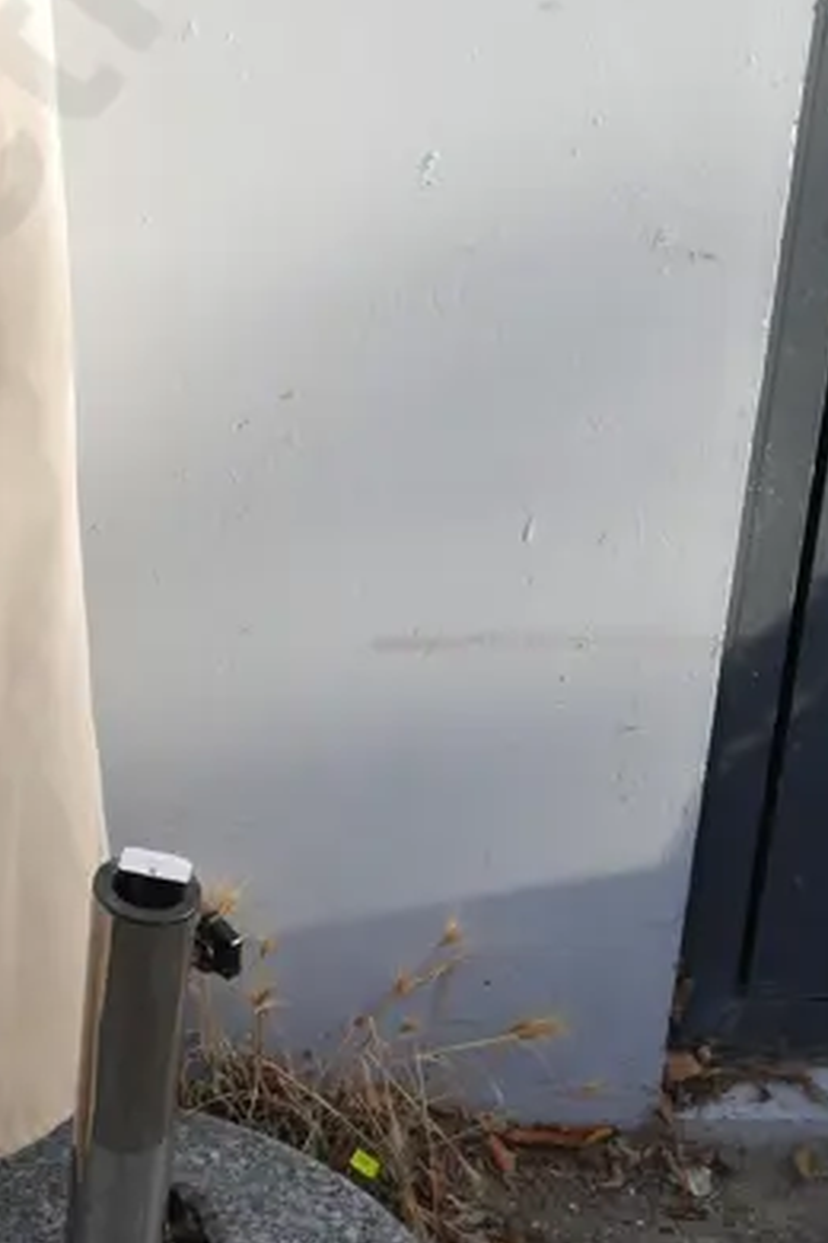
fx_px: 2829
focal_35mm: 82
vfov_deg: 24.4
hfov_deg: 16.1
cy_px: 277
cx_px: -116
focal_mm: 15
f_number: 6.3
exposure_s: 1/320
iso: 200
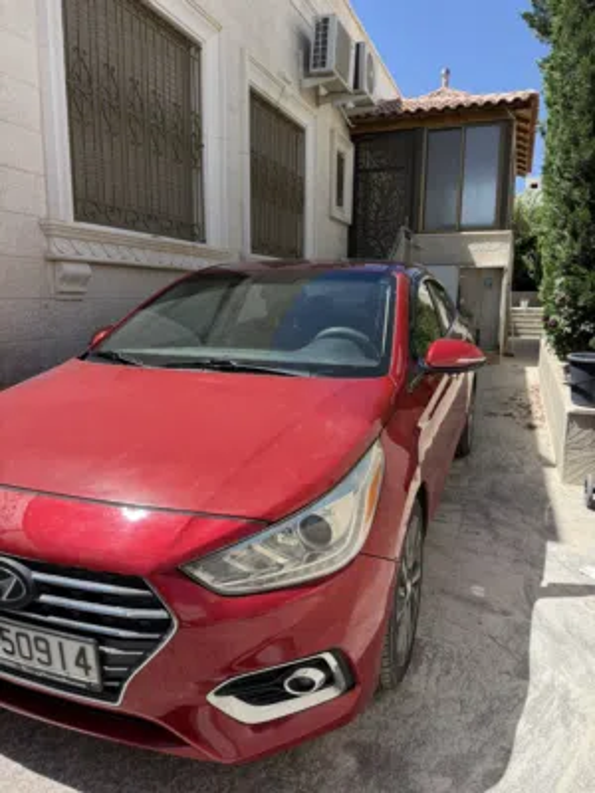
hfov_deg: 56.8
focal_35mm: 24
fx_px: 550
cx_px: 298
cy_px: 396
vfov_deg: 71.6
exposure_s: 1/3584
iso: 100
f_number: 1.78
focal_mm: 6.76
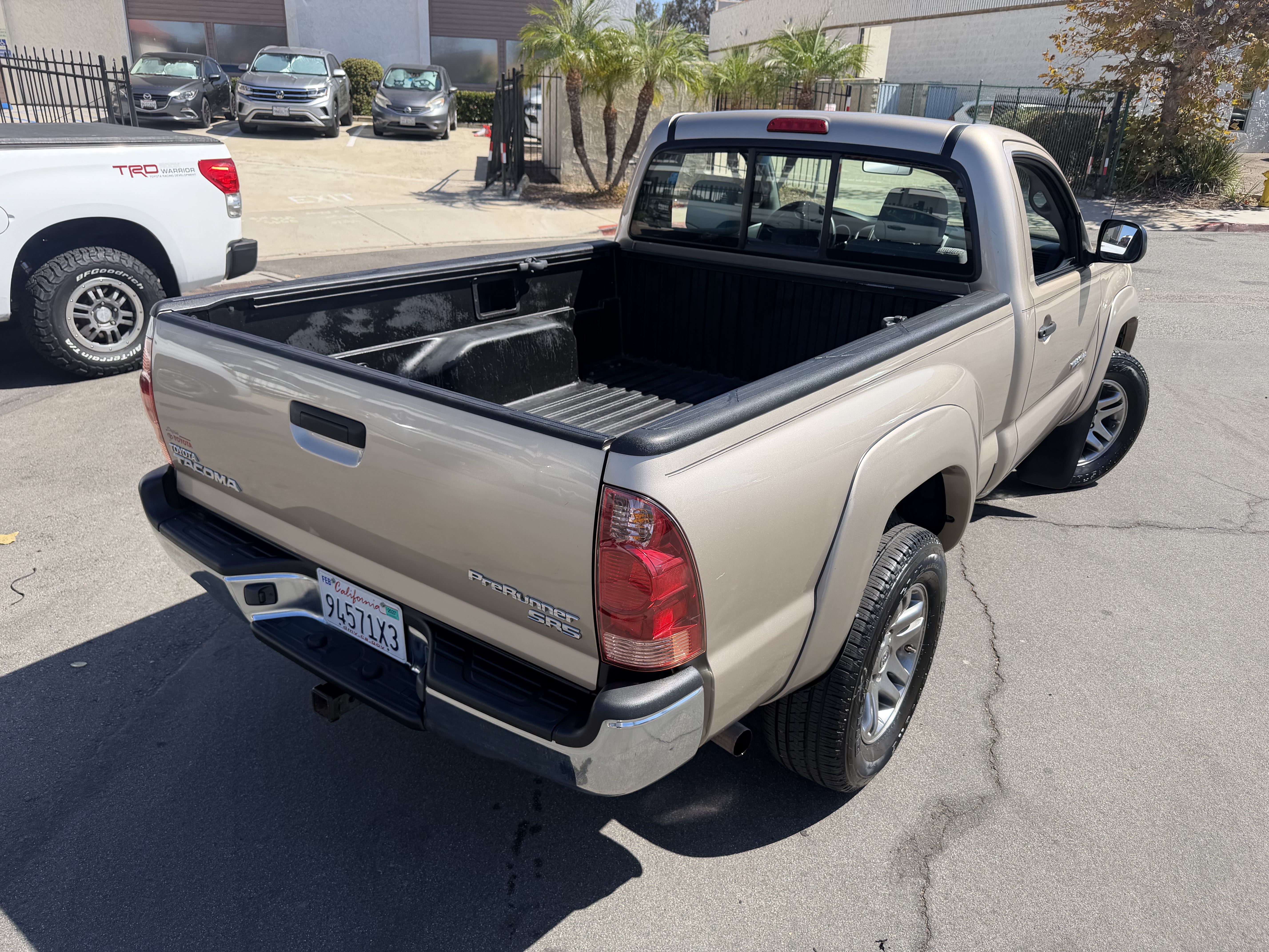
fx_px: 880
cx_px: 634
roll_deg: -2.3
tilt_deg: -19.7
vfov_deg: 56.8
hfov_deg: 71.6
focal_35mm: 24
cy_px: 476
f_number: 1.78
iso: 80
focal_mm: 6.76
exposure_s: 1/2110
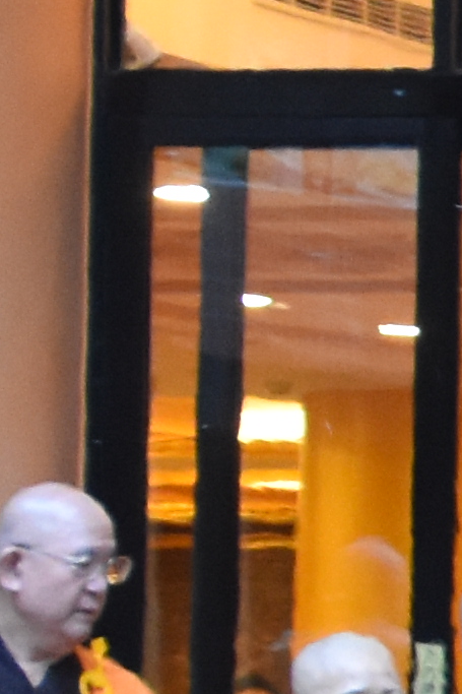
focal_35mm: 369
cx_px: 2559
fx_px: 7106
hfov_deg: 3.4
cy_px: 437
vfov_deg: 5.6
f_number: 5
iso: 1600
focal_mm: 28
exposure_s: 1/100
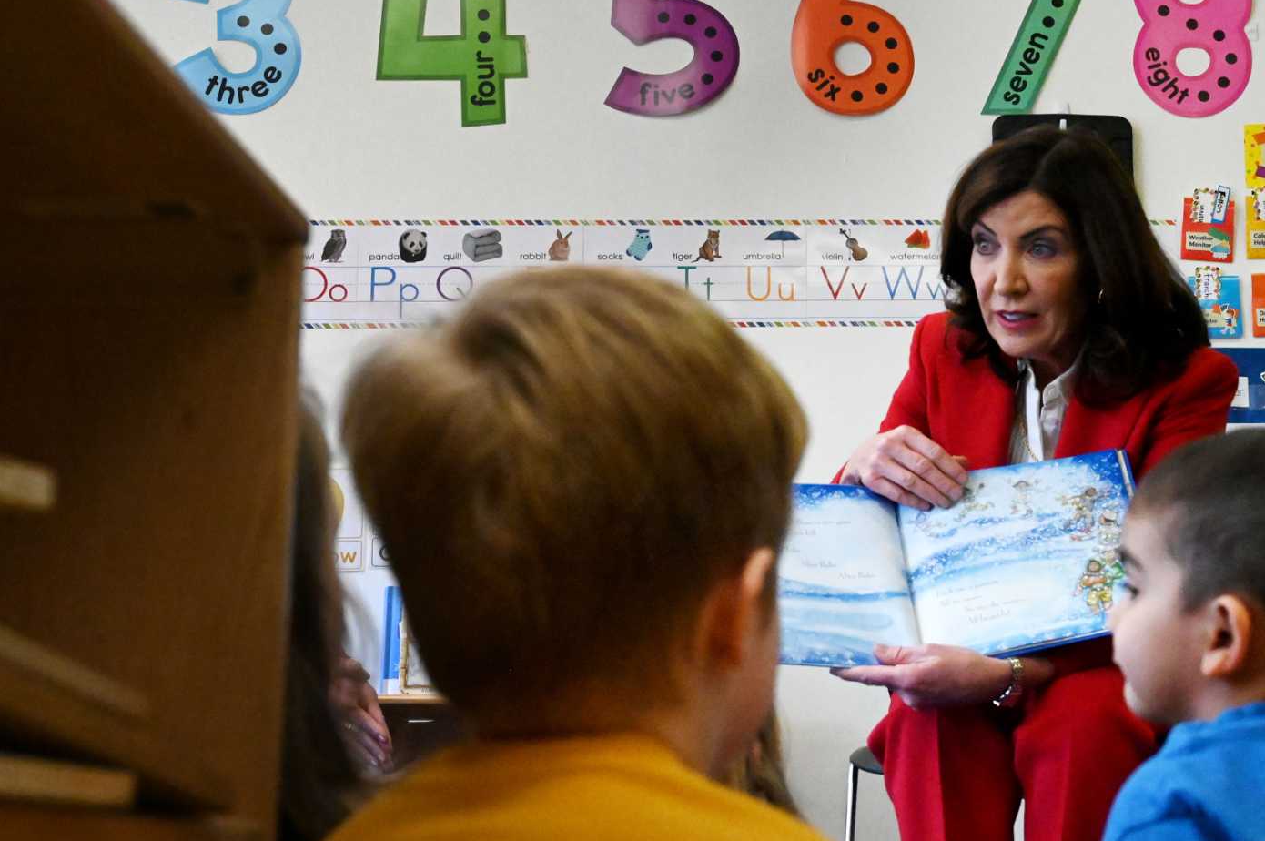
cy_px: 492
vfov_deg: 24.1
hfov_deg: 35.0
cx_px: 931
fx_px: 1966
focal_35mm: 56
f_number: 5.6
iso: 16000
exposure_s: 1/2000
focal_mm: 38
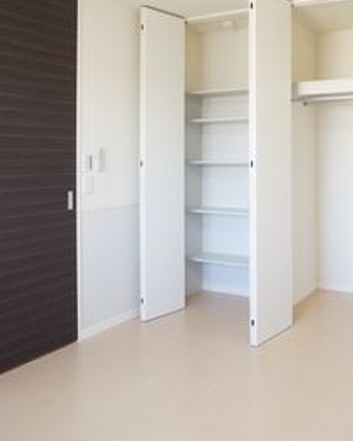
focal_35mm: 44
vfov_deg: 41.6
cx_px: 289
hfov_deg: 33.1
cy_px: 158
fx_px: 575
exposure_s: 1/160
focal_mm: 16
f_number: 4
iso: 1600
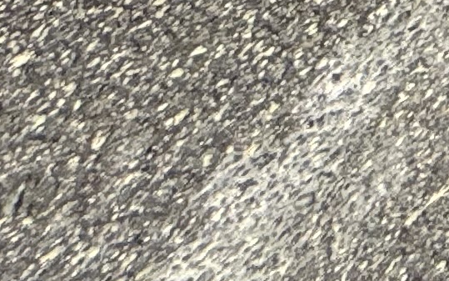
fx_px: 1358
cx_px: 1619
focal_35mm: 111
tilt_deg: -26.0
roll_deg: -3.4
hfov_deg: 9.3
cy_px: -965
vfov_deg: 7.1
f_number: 2.2
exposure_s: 1/298
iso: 64
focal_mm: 2.22
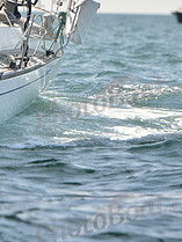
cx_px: -26
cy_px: 55
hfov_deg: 3.2
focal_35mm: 467
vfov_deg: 4.2
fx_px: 3270
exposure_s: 1/640
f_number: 3.5
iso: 250
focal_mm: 175
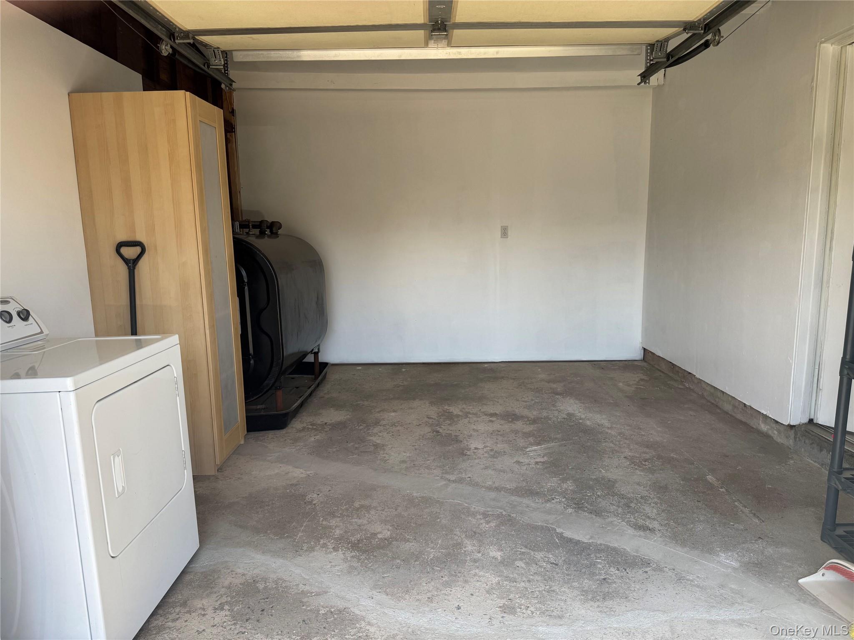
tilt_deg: -9.8
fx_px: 592
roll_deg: +0.7
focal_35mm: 24
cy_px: 320
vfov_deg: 56.8
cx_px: 427
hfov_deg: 71.6
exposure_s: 1/477
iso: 80
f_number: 1.78
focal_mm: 6.76
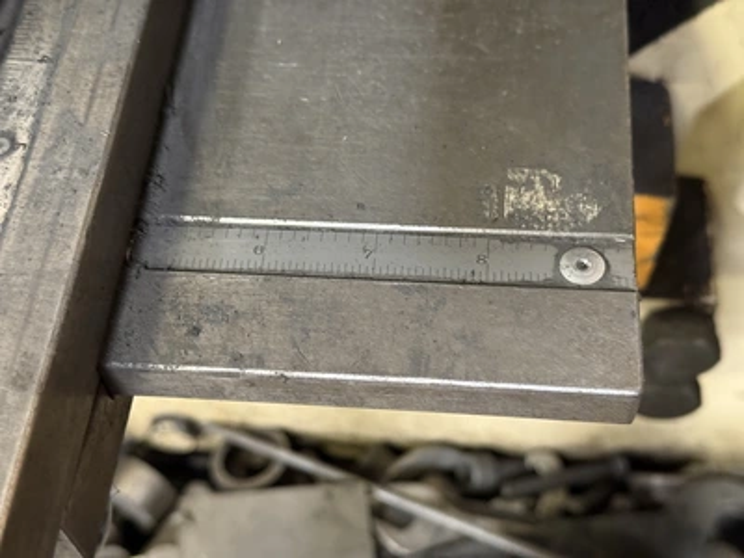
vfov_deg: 30.3
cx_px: 372
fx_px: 1032
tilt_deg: -57.0
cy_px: 279
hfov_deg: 39.7
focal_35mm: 48
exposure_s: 1/30
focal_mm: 6.76
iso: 640
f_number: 1.78
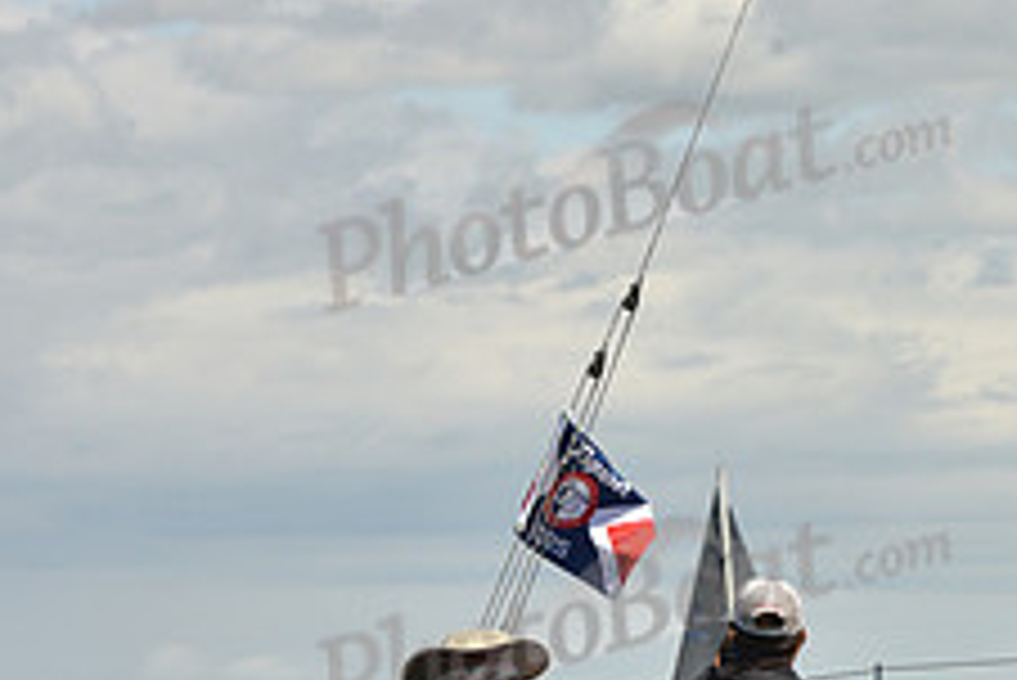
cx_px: 1188
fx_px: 9780
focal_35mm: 346
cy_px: 781
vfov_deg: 4.0
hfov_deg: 5.9
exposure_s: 1/800
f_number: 10
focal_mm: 135
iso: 320
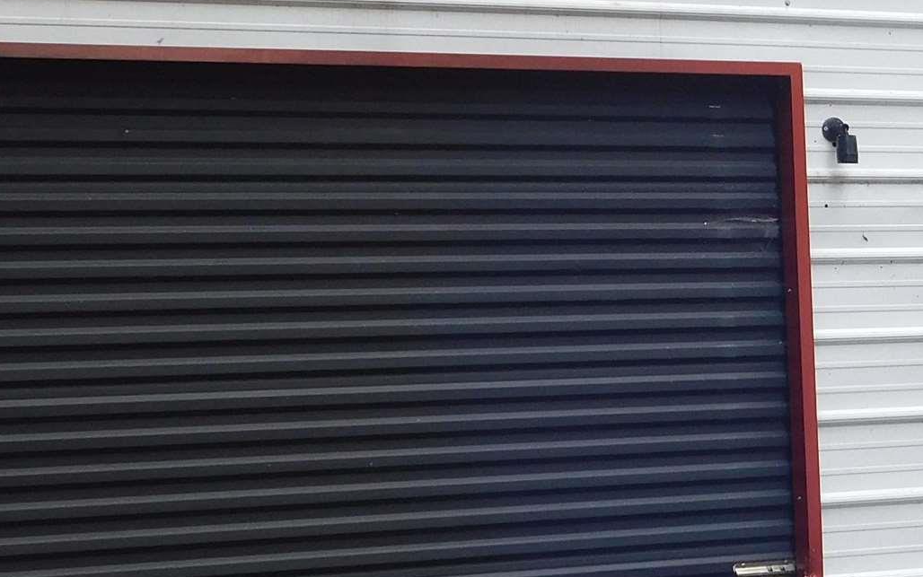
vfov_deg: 13.8
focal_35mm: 95
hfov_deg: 21.3
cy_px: 230
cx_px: 854
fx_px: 2390
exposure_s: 1/60
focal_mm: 5.3
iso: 125
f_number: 3.2
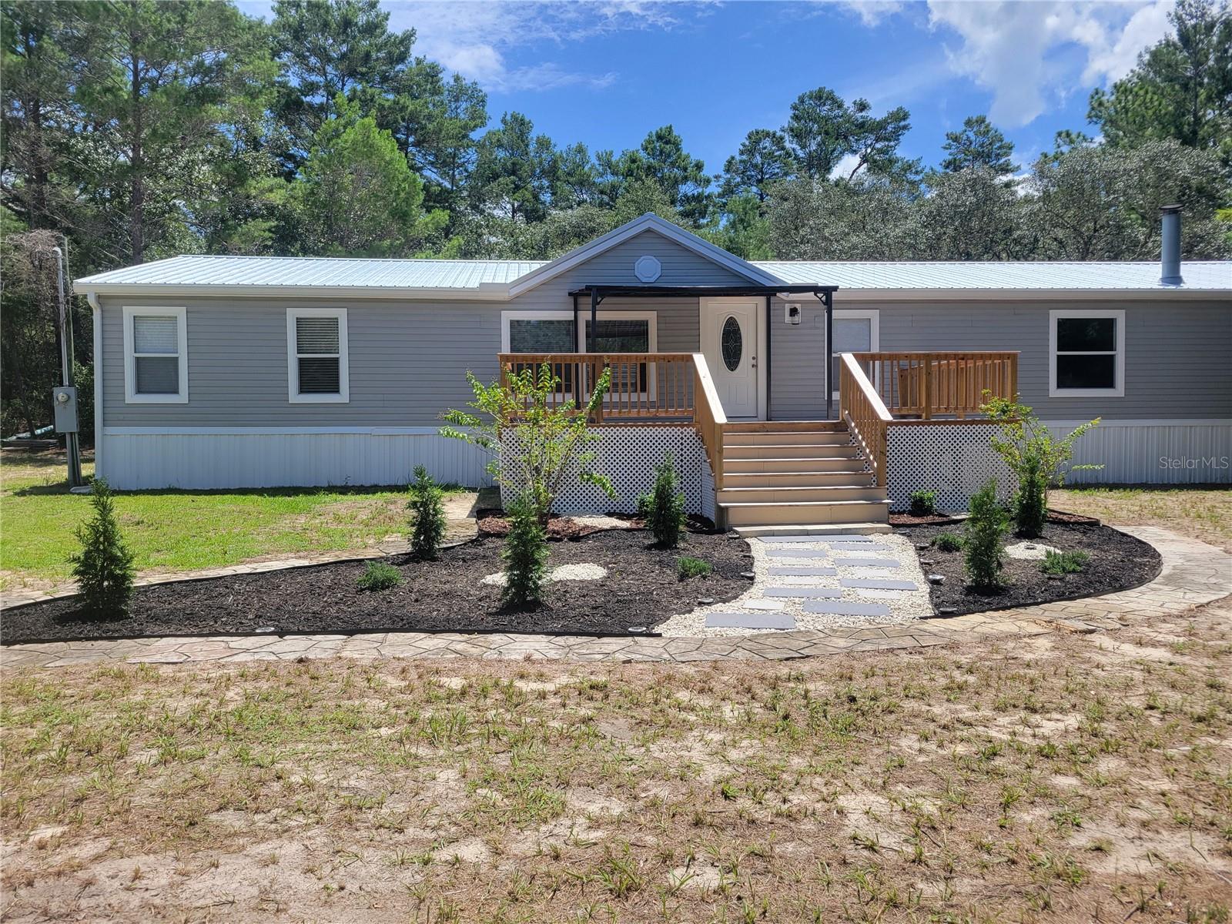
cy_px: 462
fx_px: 925
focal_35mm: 26
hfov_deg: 67.3
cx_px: 616
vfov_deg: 53.1
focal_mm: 5.4
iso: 40
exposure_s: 1/2027
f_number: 1.8
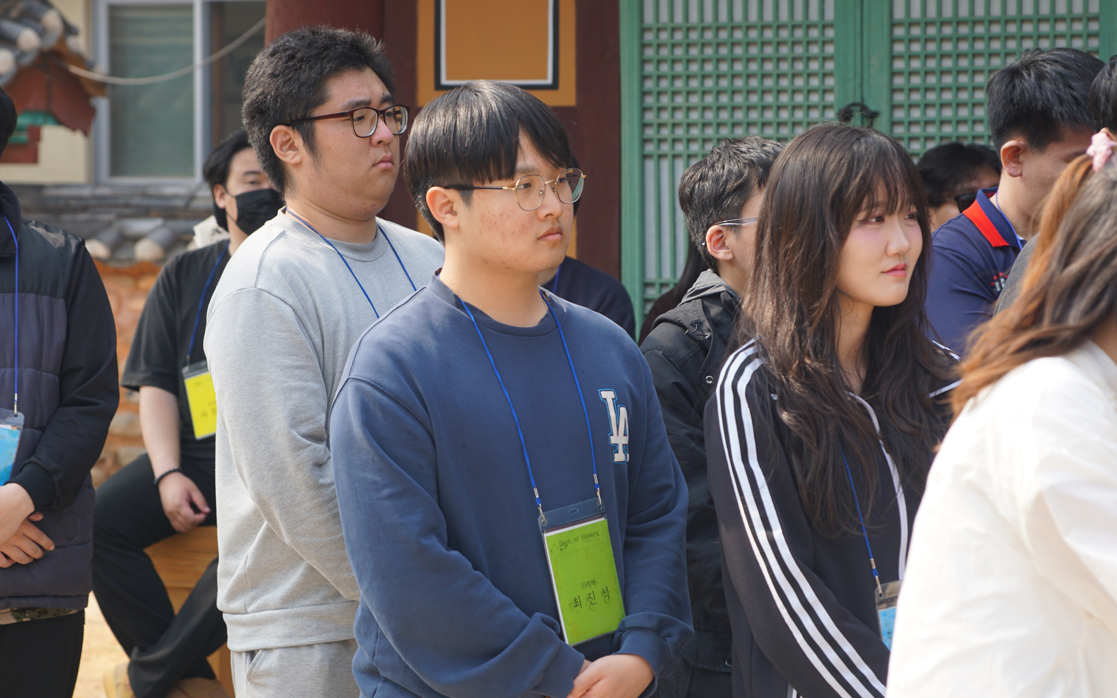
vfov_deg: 15.5
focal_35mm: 85
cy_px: 371
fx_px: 2573
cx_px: 556
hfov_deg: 24.5
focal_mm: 55
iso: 100
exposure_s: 1/250
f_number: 4
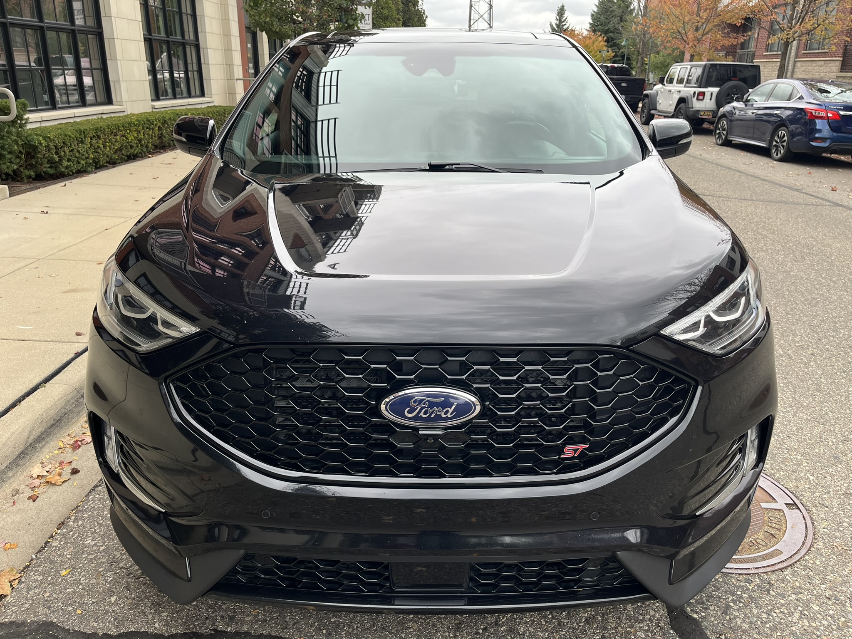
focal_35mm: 26
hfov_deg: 67.3
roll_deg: -0.7
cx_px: 426
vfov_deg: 53.1
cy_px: 320
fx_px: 640
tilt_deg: -19.5
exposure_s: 1/469
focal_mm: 5.1
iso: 50
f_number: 1.6
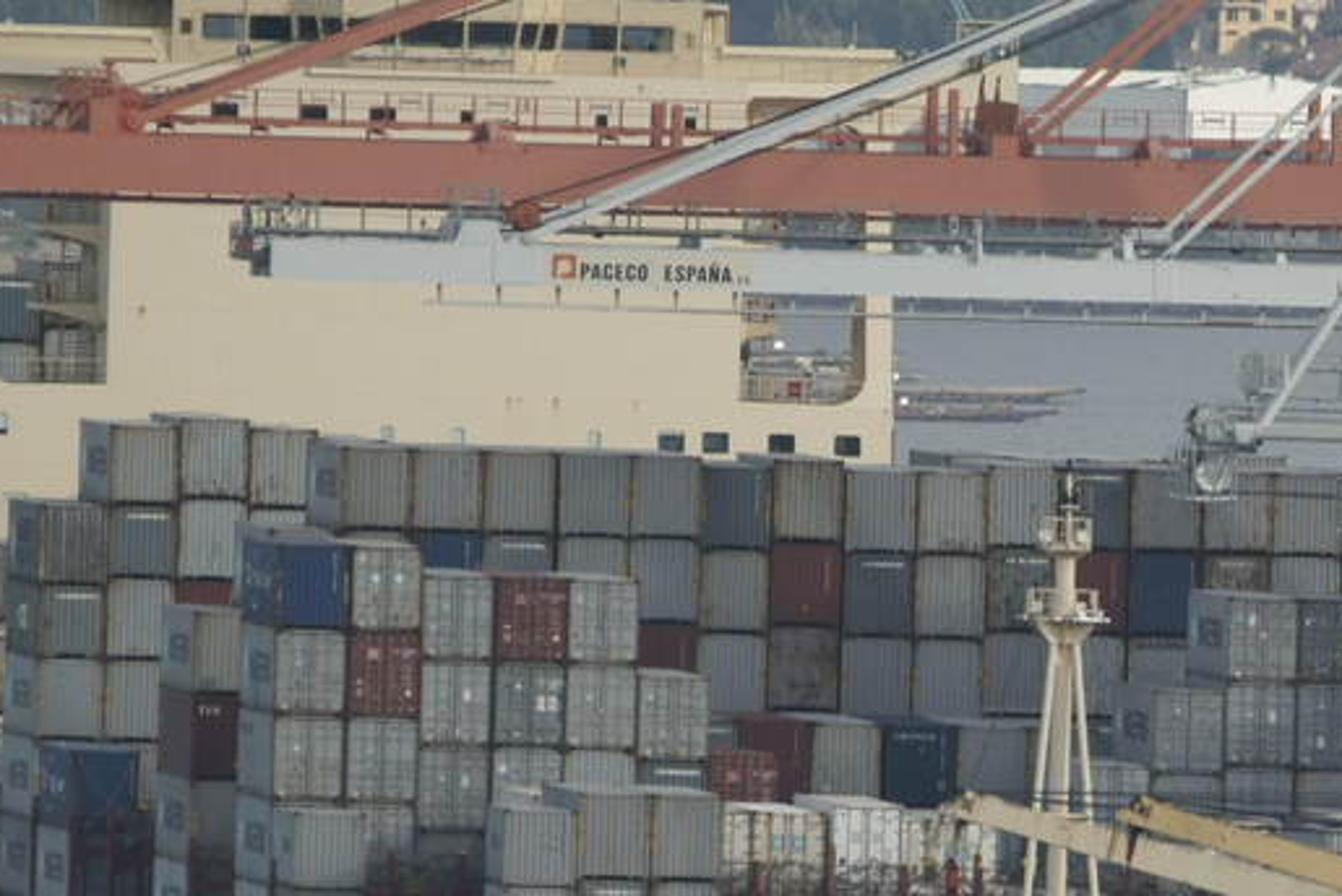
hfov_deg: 1.7
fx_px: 46360
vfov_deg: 1.1
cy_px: 662
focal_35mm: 1243
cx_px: 1316
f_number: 5.6
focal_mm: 400
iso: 100
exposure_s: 1/320
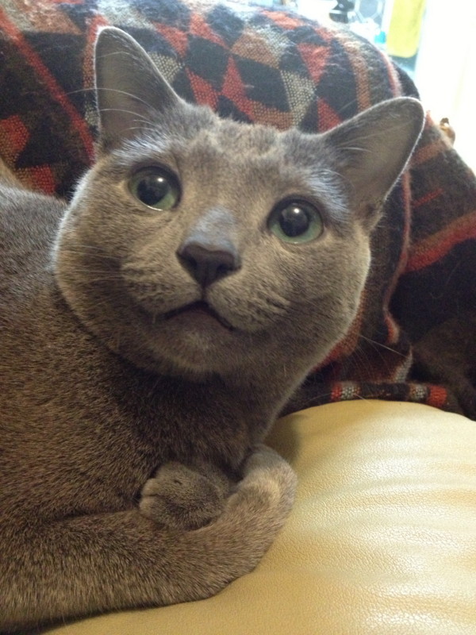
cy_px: 318
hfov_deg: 40.7
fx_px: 642
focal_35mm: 35
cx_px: 238
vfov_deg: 52.6
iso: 640
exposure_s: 1/17
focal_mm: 4.28
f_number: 2.4
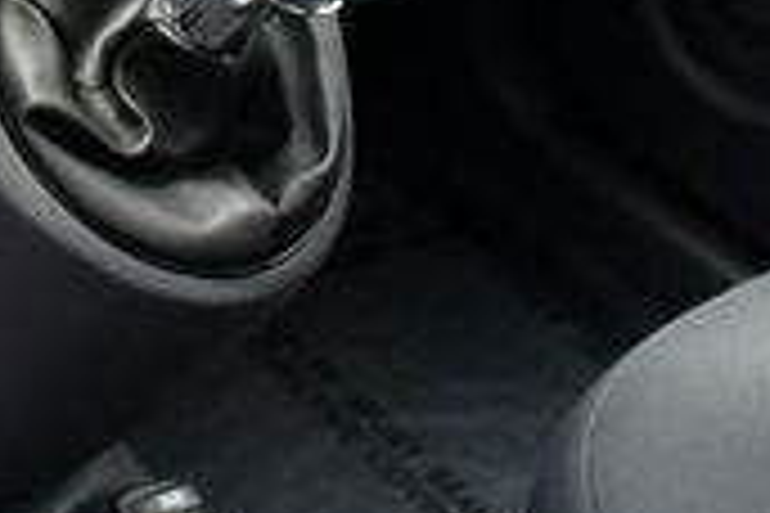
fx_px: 2887
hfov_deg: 13.8
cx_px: -545
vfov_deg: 9.8
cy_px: -328
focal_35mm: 135
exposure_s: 1/250
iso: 400
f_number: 5.6
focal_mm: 18
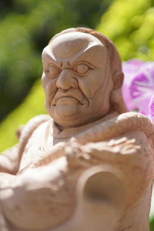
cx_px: 110
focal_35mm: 53
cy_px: 115
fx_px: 340
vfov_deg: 37.5
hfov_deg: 25.3
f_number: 1.8
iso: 100
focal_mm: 35
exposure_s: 1/3200
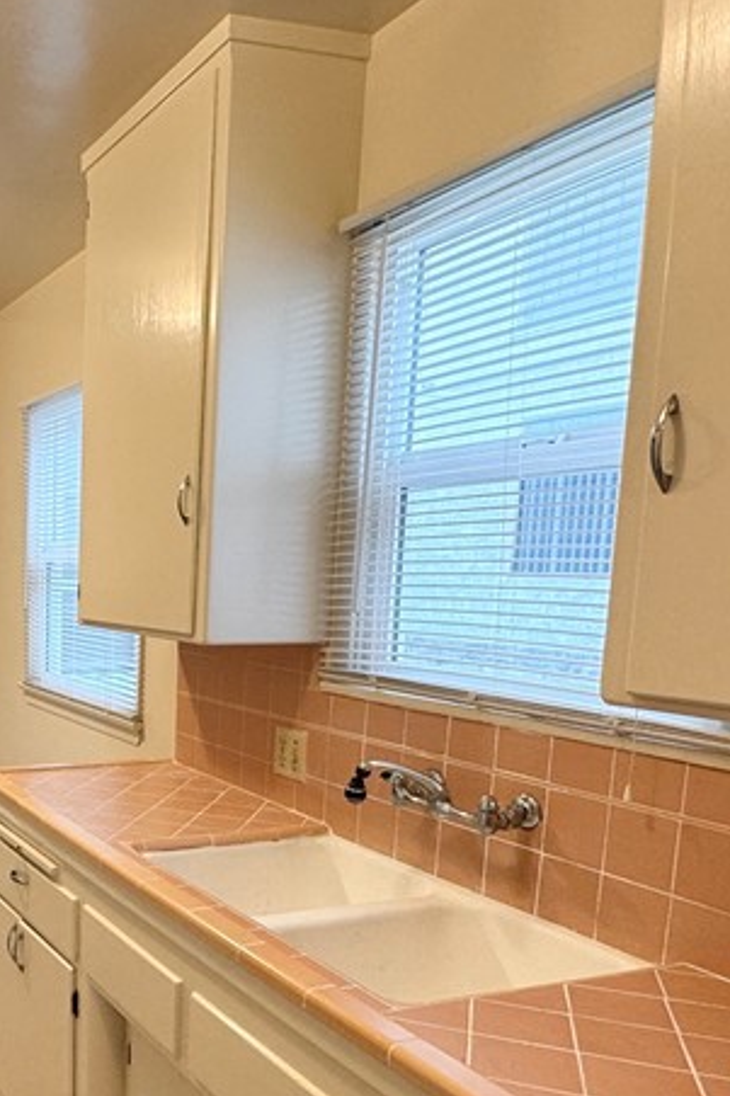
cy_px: 710
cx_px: -44
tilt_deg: -8.5
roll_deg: +0.0
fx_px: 1004
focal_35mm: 33
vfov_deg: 56.3
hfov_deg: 35.1
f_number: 2.2
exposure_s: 1/120
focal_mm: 2.22
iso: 125
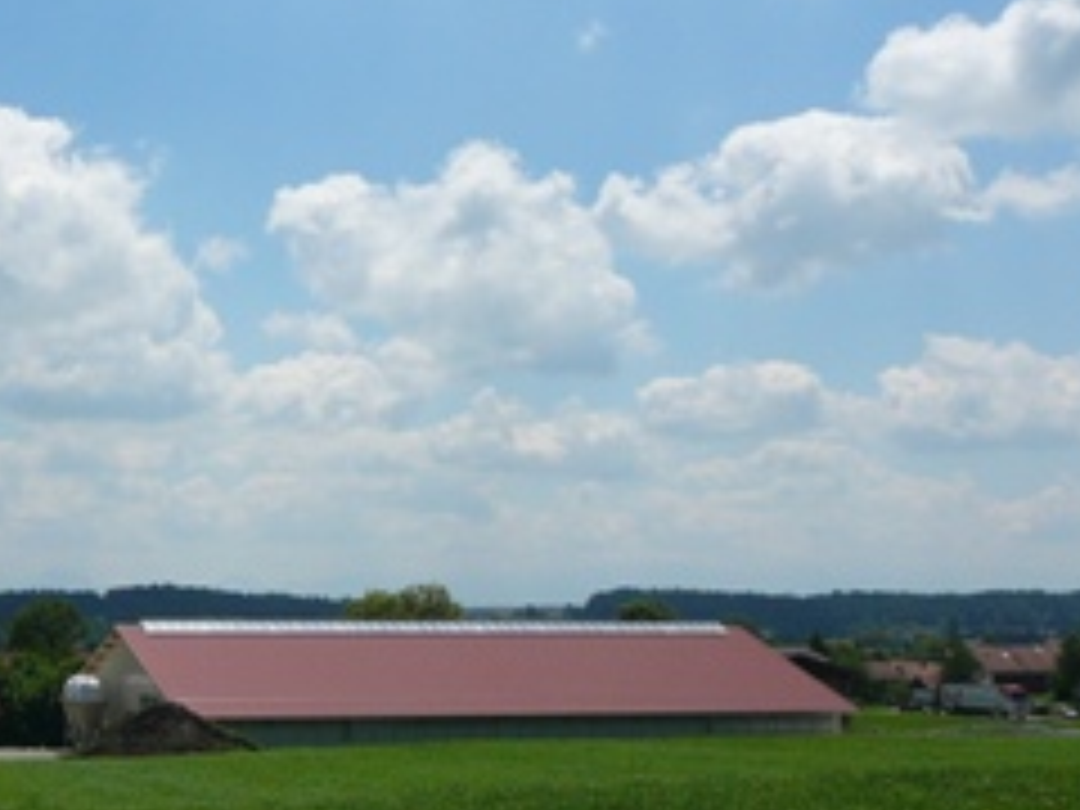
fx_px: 2184
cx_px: 58
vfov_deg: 21.0
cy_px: 504
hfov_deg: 26.6
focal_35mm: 70
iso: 80
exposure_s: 1/1000
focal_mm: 5.2
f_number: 5
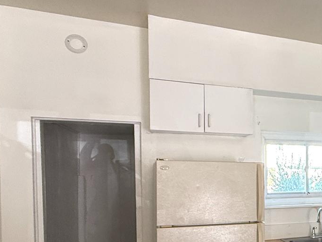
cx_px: 366
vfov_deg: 33.5
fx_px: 391
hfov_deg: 36.7
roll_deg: +0.8
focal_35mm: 42
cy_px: 186
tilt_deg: -2.3
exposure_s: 1/99
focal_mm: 2.22
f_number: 2.2
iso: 250
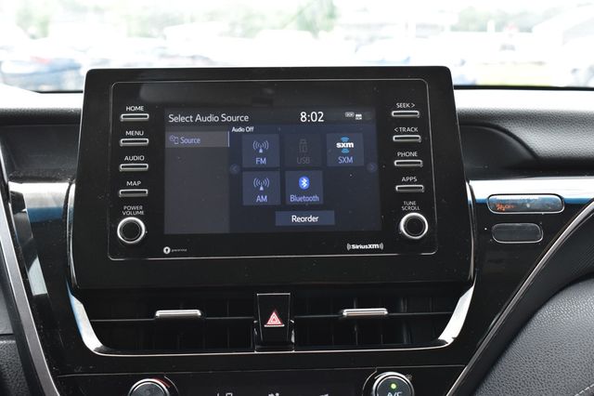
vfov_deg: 26.5
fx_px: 841
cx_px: 297
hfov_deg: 38.9
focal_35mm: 51
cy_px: 198
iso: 400
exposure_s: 1/60
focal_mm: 34
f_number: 8
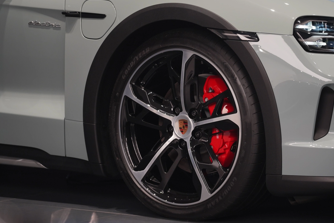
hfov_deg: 9.3
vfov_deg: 6.2
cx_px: 202
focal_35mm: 221
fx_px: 2050
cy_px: 93
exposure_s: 1/250
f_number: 4
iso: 640
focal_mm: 166
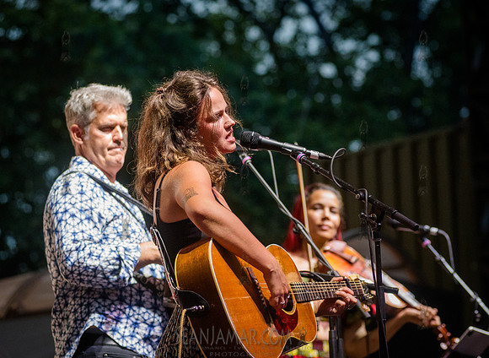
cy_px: 153
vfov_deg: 10.0
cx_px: 307
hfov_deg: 13.6
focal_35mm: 146
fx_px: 2048
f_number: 4
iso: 4000
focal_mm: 120
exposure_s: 1/320
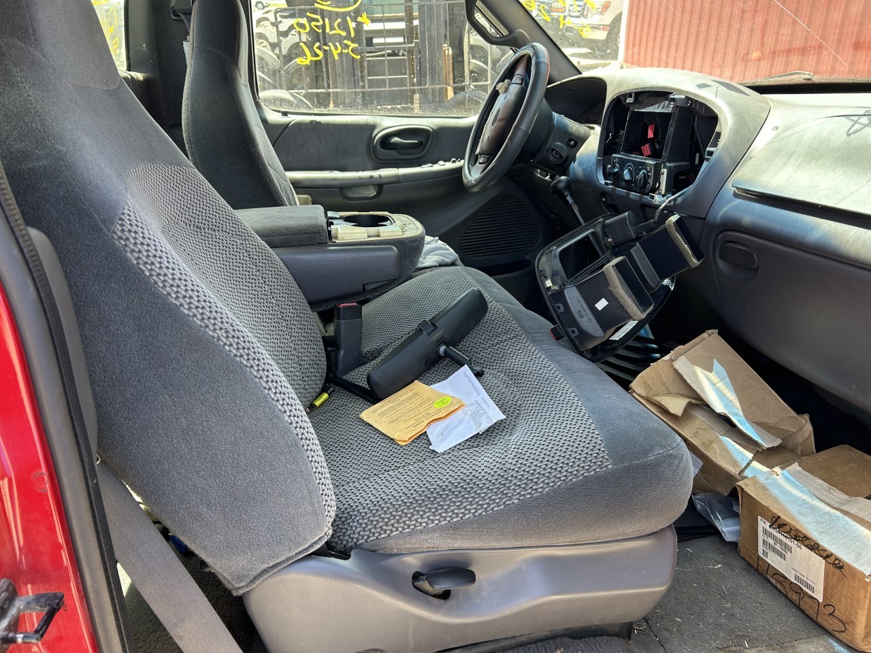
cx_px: 436
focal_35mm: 26
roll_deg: +3.1
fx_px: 654
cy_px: 326
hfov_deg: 67.3
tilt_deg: -28.4
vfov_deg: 53.1
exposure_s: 1/179
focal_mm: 5.7
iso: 40
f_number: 1.5
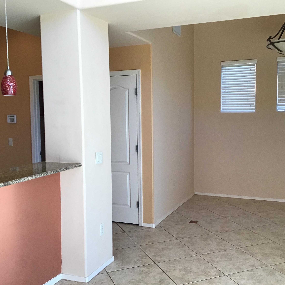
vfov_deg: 44.9
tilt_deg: -6.2
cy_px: 142
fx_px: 345
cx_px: 152
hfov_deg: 44.9
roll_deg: +1.6
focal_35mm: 37
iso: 32
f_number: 2.4
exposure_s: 1/30
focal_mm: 3.3
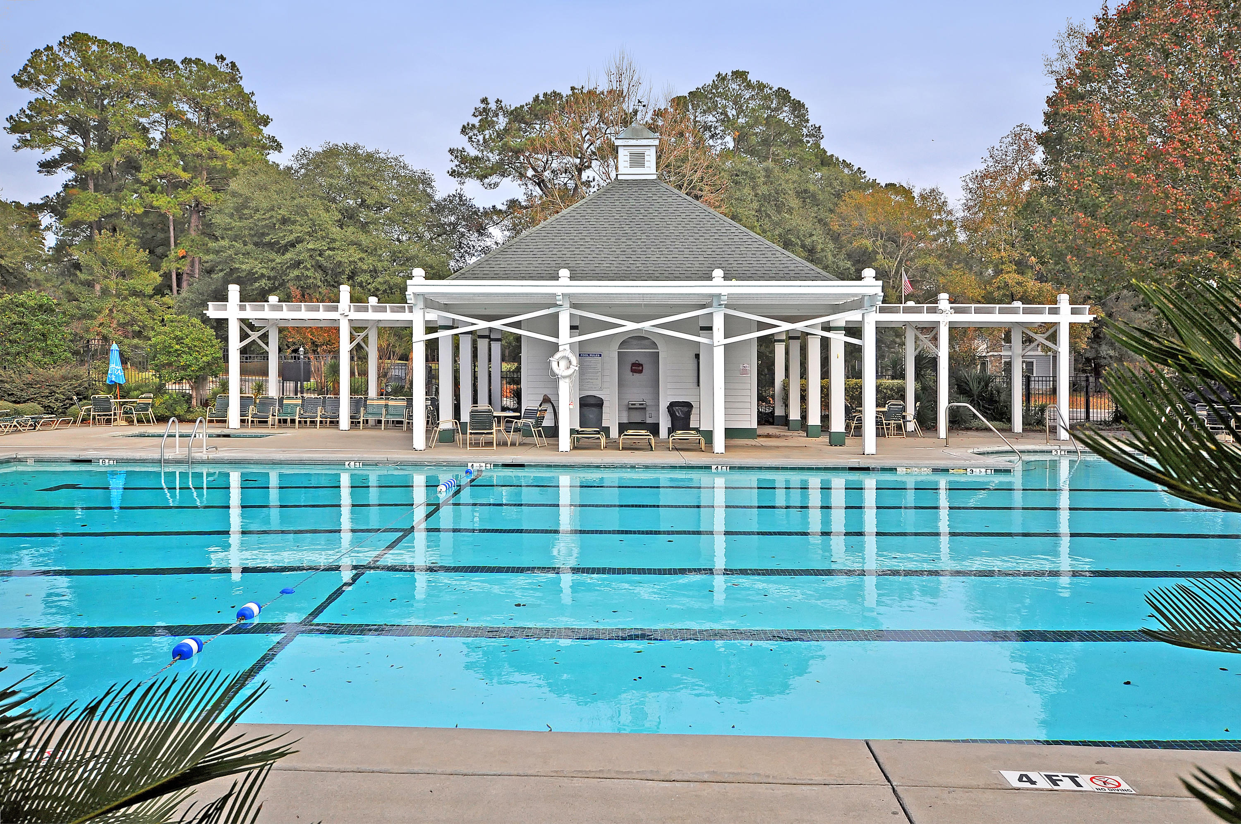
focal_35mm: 30
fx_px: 1033
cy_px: 412
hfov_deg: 62.0
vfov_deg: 43.5
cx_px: 620
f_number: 10
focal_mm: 20
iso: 200
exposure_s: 1/400
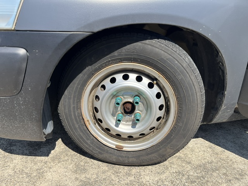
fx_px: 186
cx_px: 124
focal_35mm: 26
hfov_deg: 67.3
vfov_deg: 53.1
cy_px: 93
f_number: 1.6
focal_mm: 5.1
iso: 50
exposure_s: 1/2137
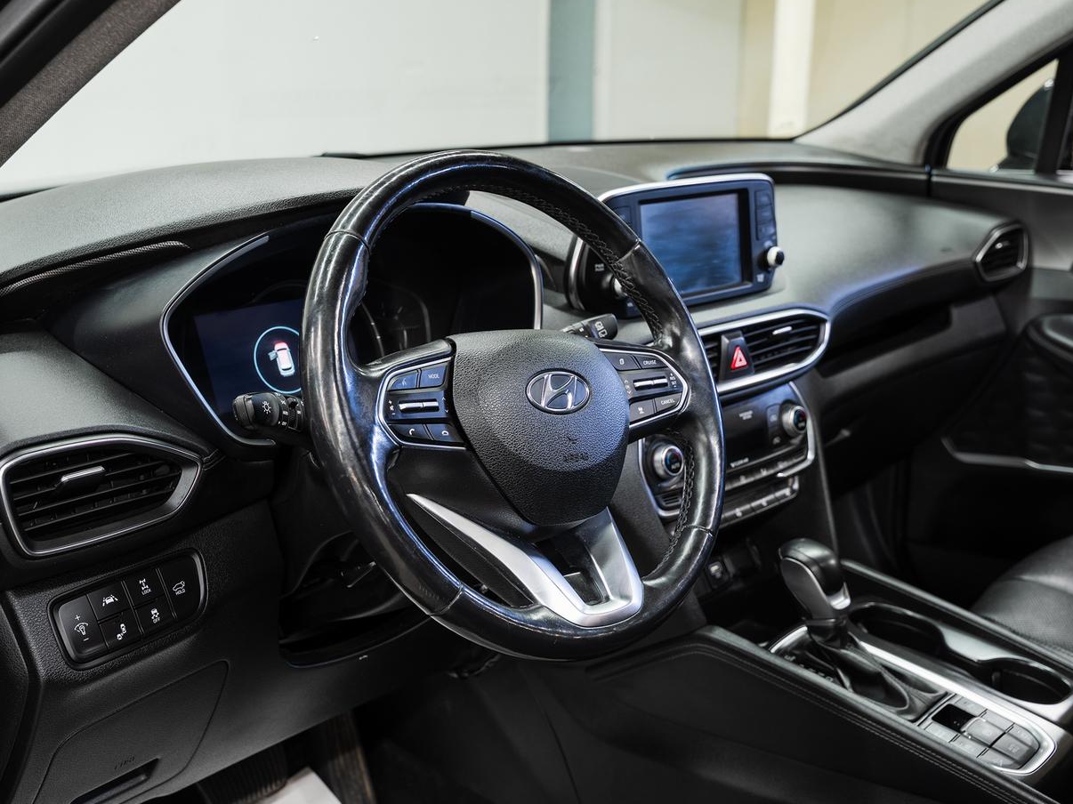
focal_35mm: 41
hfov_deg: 45.8
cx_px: 555
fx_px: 1271
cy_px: 391
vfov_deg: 35.1
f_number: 5.6
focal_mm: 35.7
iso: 100
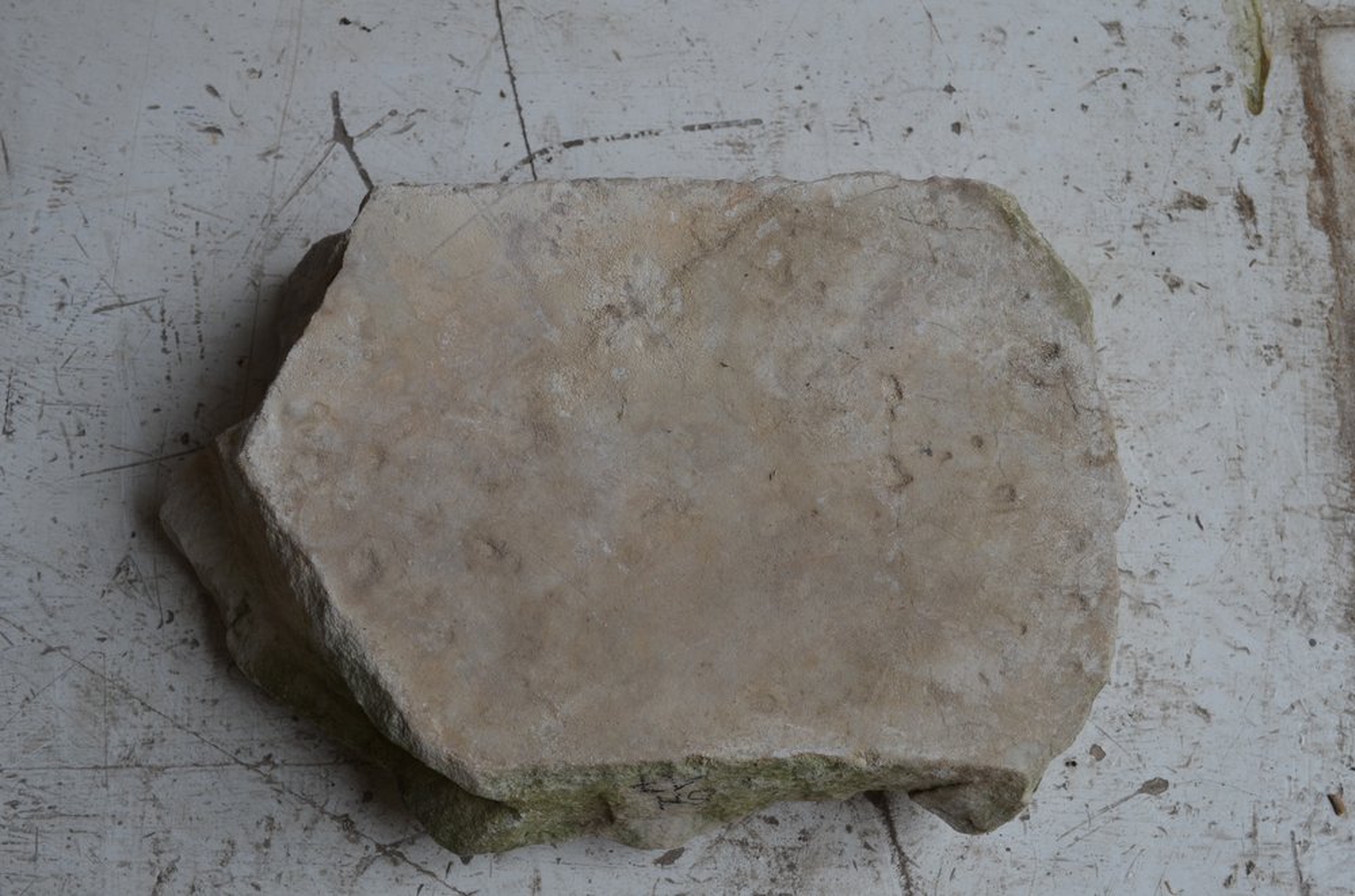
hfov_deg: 49.6
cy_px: 448
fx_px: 1465
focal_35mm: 39
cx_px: 678
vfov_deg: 34.1
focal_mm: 26
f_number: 5.6
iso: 320
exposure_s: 1/60
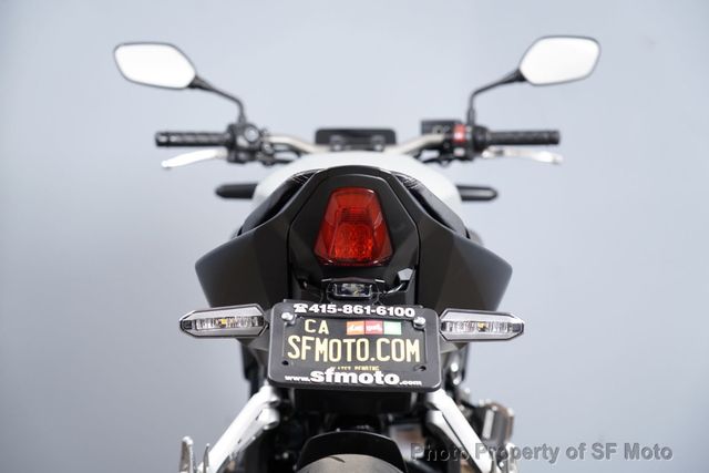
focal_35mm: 70
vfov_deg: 19.5
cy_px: 236
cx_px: 354
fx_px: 1379
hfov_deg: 28.8
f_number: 4
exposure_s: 1/100
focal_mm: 70
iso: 1600
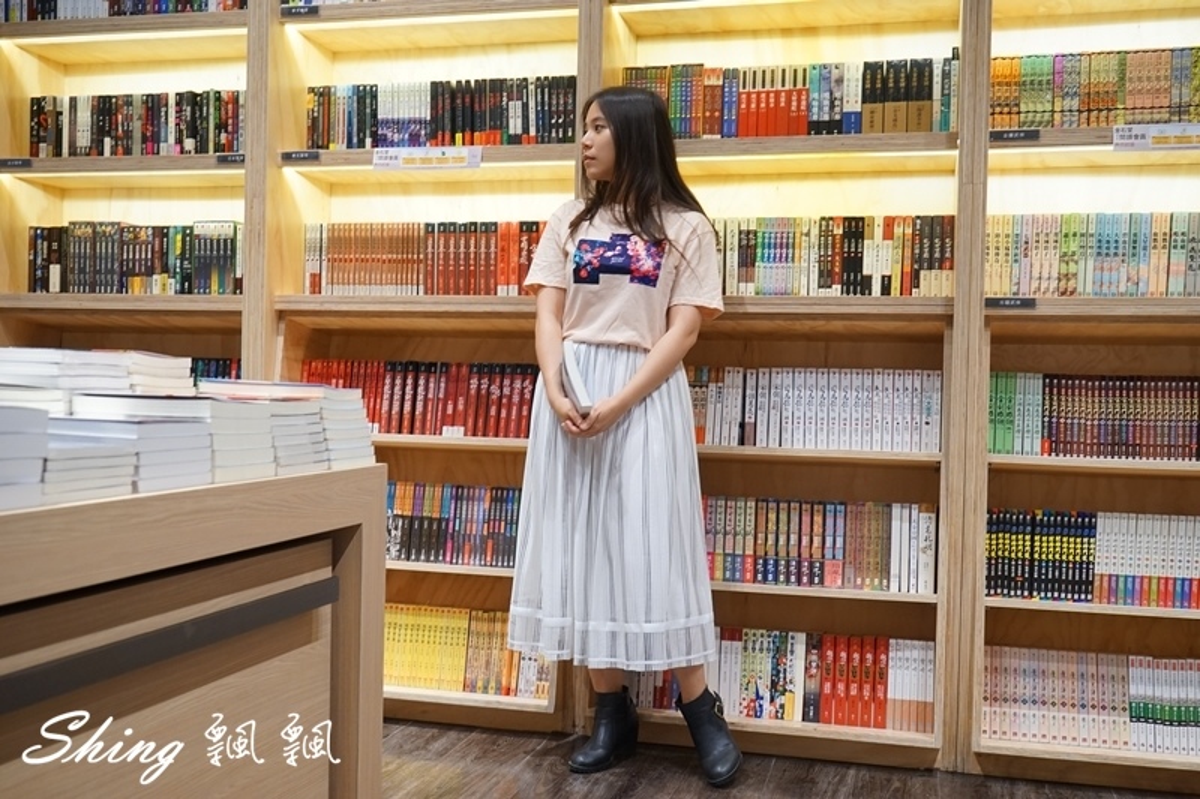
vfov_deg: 37.8
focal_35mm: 35
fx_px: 1166
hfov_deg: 54.4
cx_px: 600
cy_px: 400
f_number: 5
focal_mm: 35
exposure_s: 1/40
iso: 1000
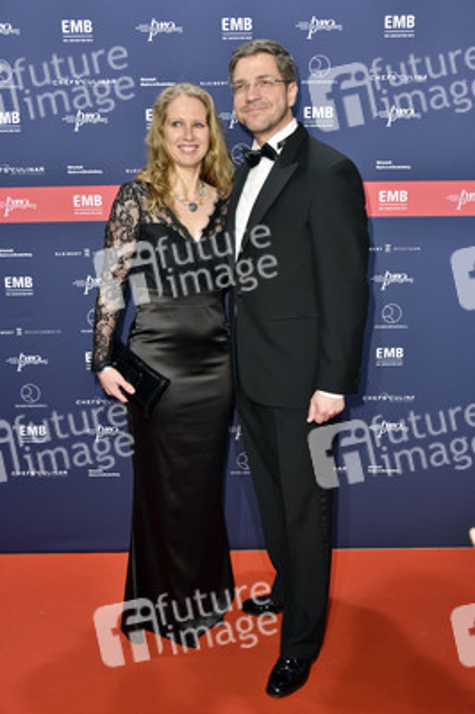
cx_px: 238
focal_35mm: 35
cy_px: 357
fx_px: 694
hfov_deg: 37.8
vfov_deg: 54.5
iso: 1000
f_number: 6.3
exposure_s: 1/160
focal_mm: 35
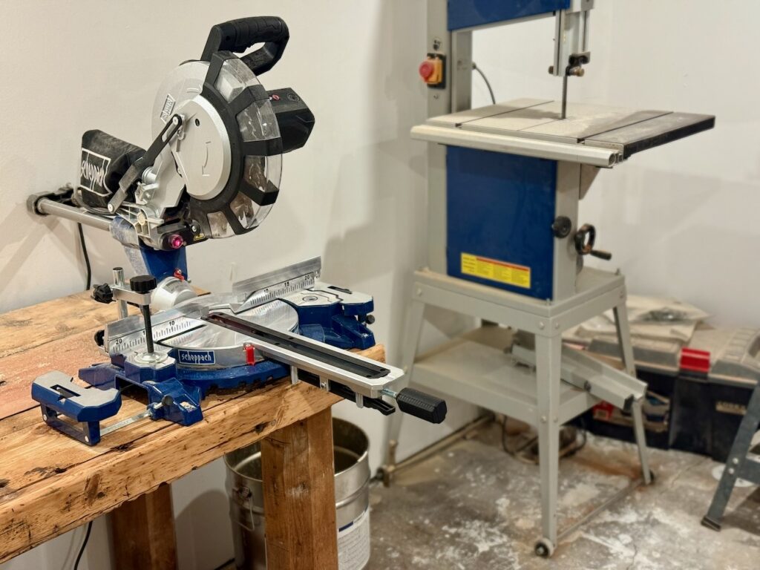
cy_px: 285
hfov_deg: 39.7
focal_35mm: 48
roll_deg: +0.4
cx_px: 380
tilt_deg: -18.9
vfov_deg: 30.3
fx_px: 1054
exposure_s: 1/50
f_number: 1.78
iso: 250
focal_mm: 6.76
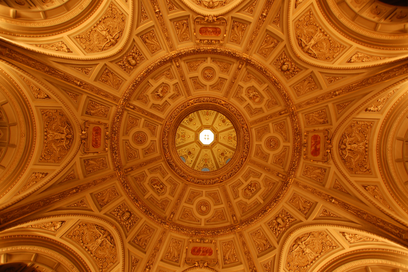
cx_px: 204
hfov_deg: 100.4
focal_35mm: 15
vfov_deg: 77.2
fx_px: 170
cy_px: 136
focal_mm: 10
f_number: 3.5
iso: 400
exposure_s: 1/15
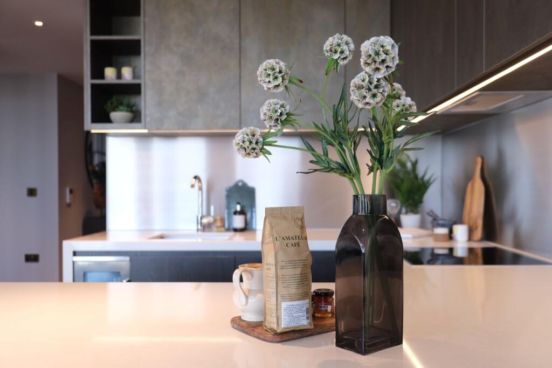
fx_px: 491
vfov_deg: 41.1
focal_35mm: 32
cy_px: 184
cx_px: 276
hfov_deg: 58.7
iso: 320
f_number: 3.2
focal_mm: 21.4
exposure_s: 1/60
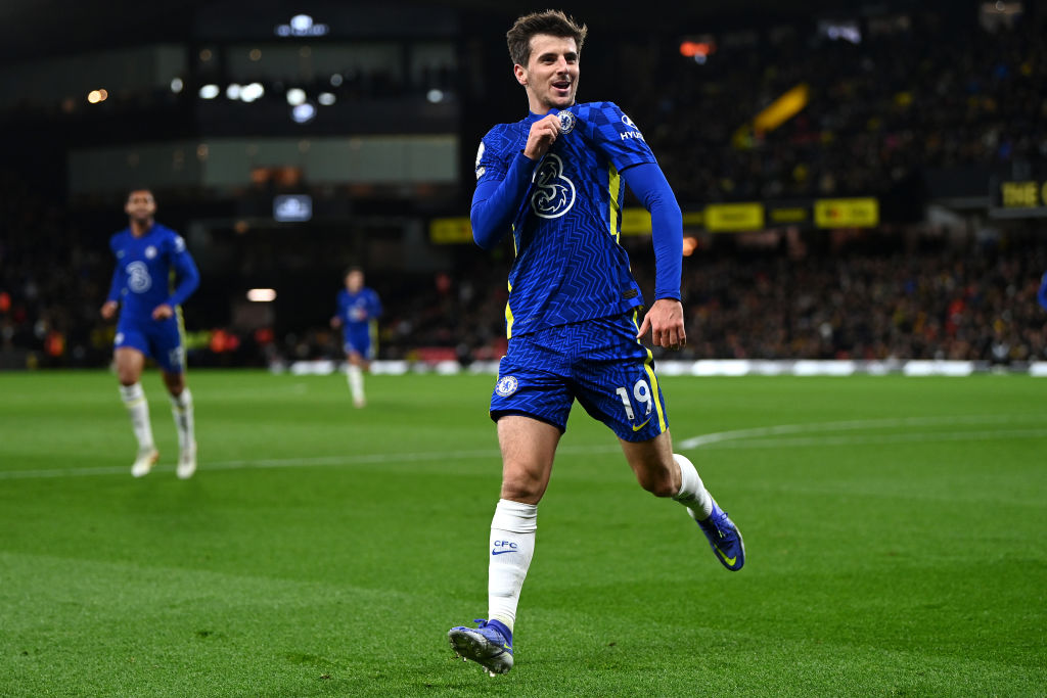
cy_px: 349
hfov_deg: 20.0
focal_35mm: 102
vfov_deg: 13.4
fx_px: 2967
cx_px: 524
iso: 2000
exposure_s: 1/1600
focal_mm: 102
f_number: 2.8
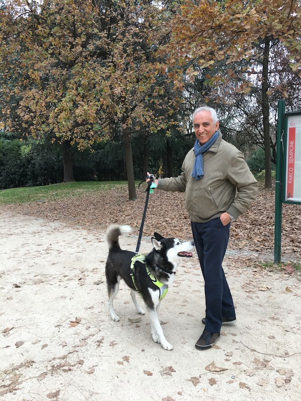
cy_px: 200
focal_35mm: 29
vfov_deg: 61.7
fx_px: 336
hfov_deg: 48.2
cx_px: 150
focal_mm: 4.15
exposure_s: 1/100
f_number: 2.2
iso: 32
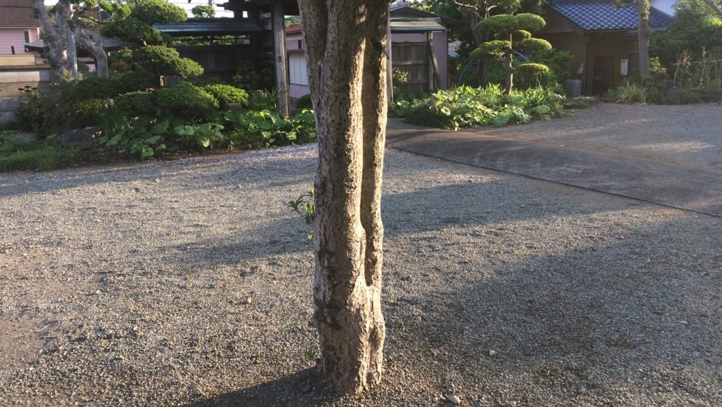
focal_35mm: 32
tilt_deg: -13.8
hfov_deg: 61.0
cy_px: 149
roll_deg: +1.5
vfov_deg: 36.4
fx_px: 613
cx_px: 357
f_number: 2.2
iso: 32
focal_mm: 4.15
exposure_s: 1/380
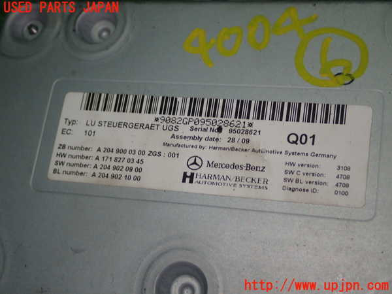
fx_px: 657
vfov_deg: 25.2
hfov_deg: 33.2
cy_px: 147
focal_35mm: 58
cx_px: 196
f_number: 3.5
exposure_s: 1/60
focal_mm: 10.35
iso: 200
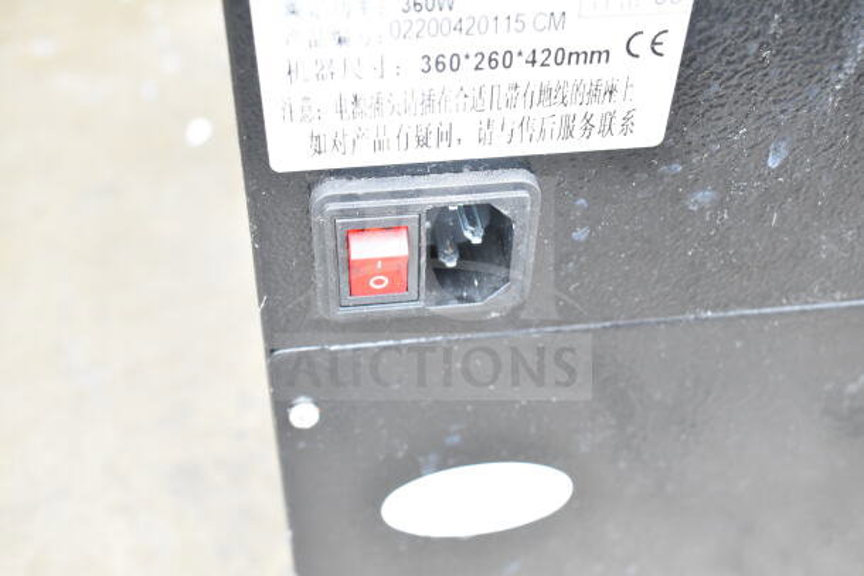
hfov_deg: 49.5
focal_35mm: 39
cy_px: 288
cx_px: 432
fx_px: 936
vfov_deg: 34.2
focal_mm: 26
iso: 1600
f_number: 6.3
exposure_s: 1/125
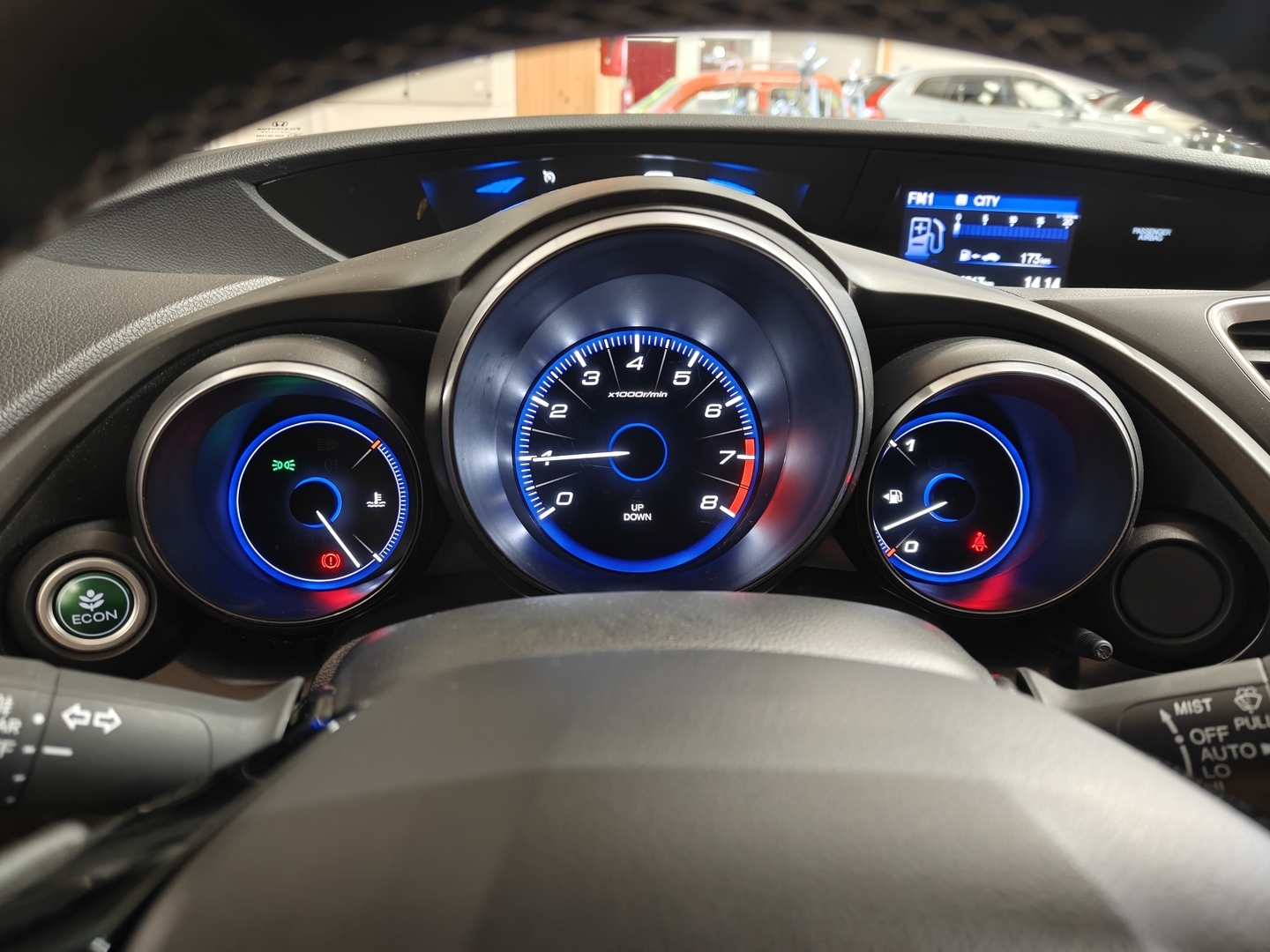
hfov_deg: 71.6
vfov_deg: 56.8
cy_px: 476
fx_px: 881
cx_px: 635
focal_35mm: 24
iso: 160
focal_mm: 5.59
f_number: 1.8
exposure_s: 1/32
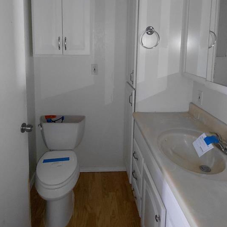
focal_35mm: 27
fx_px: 200
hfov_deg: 59.0
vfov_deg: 57.4
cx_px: 105
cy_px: 70
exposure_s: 1/20
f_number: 2.2
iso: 640
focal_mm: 1.64
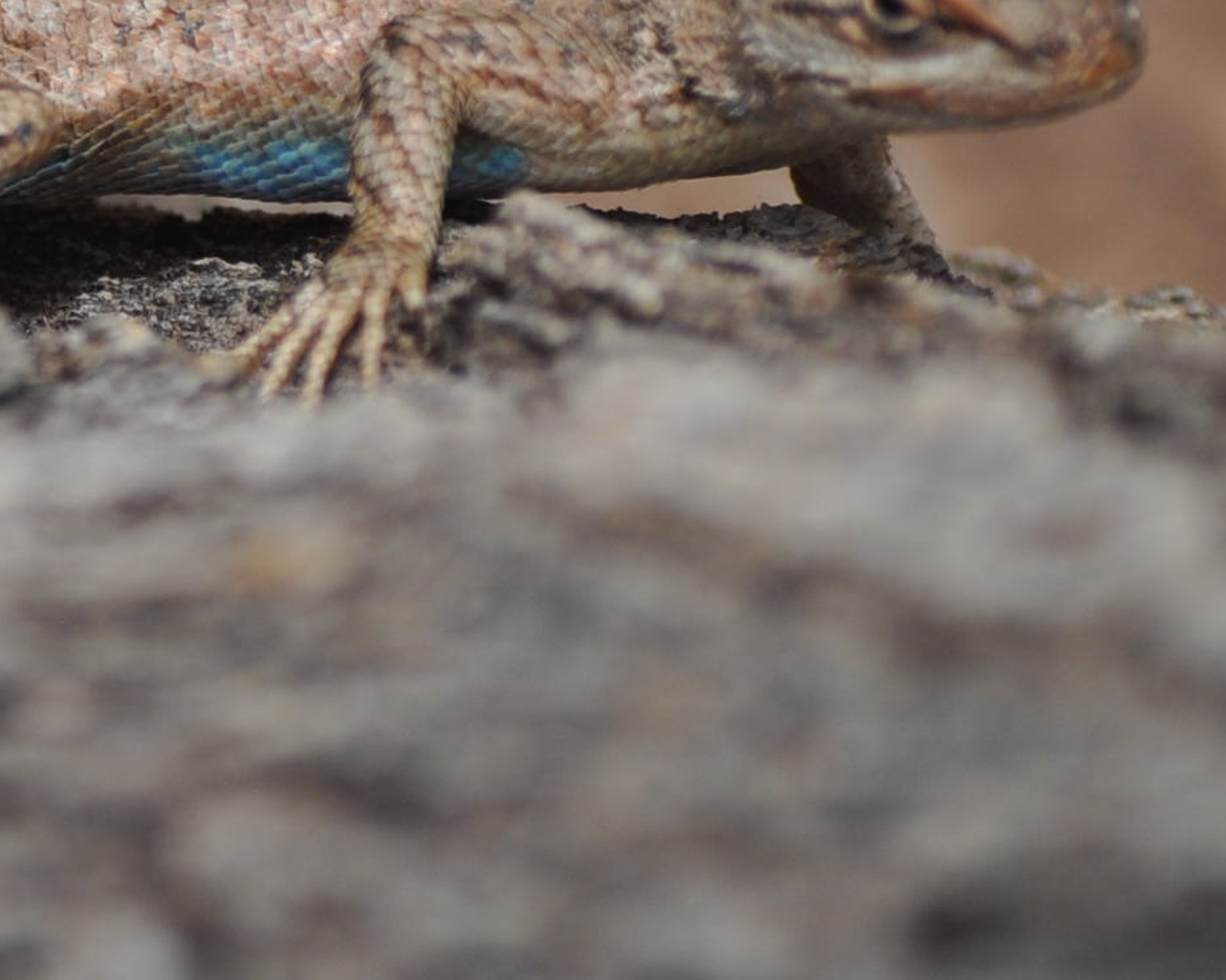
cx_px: -145
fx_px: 25346
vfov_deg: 2.2
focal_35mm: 699
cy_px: -27
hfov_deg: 2.8
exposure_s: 1/500
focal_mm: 145
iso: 200
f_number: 5.6
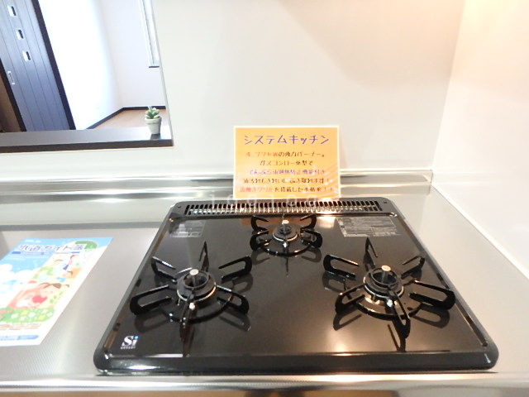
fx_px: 321
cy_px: 198
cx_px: 264
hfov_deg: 79.0
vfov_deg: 63.4
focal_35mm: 21
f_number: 3.5
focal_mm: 3.7
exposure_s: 1/25
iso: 800
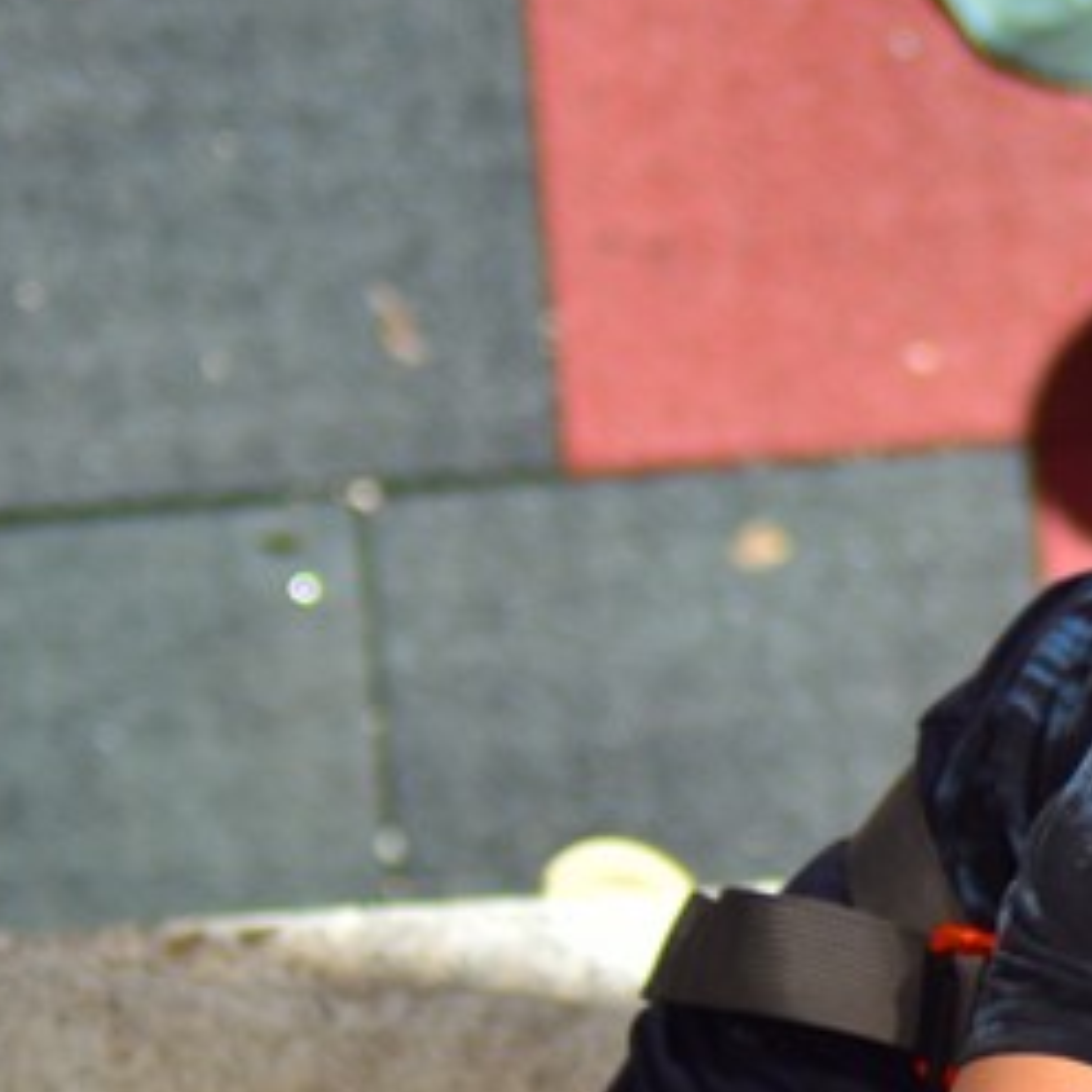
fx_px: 13134
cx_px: 1488
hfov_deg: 4.7
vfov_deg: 4.8
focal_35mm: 368
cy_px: 1006
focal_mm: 70
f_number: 4
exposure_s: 1/640
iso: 100
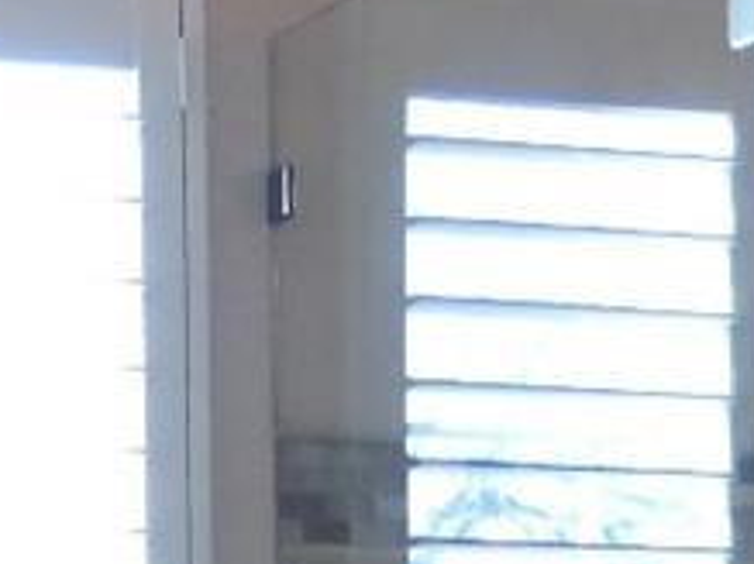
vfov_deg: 6.9
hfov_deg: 9.9
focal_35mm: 199
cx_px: 603
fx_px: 4332
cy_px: 1503
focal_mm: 5
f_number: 3.5
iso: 320
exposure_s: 1/60
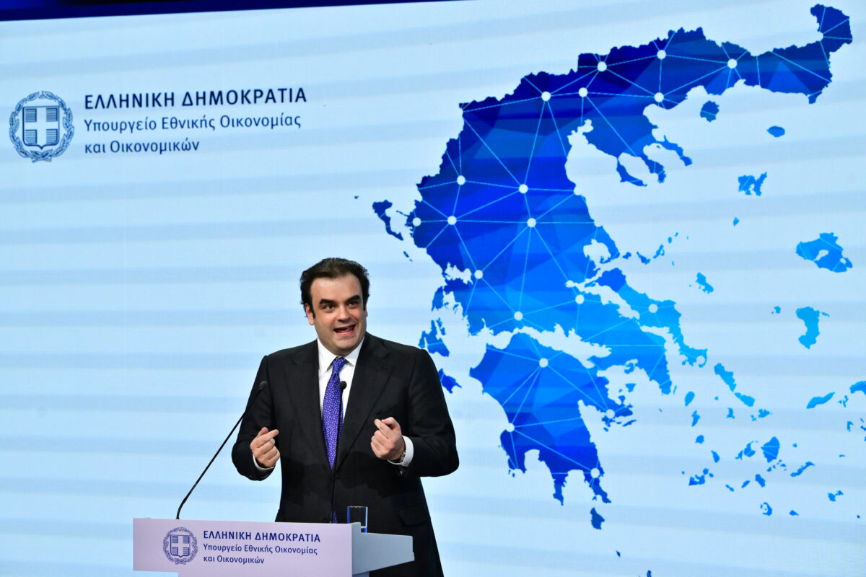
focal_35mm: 110
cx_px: 433
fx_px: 2646
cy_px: 288
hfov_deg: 18.6
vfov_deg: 12.5
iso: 8000
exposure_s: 1/640
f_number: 6.3
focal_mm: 110
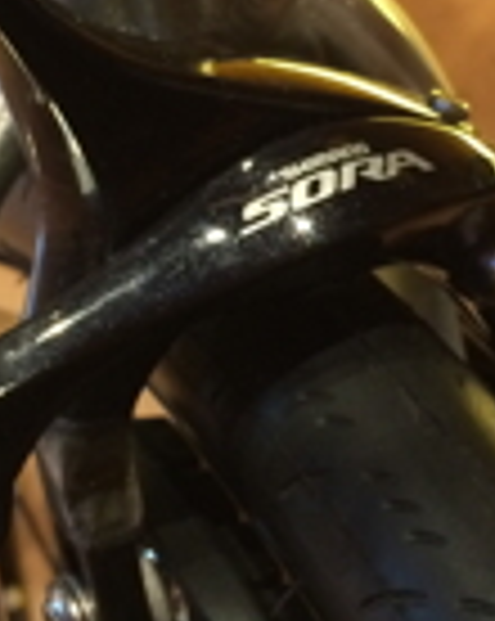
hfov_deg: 18.6
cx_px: 342
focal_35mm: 82
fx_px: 1505
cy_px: 171
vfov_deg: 23.1
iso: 250
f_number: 2.2
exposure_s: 1/30
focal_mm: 4.15
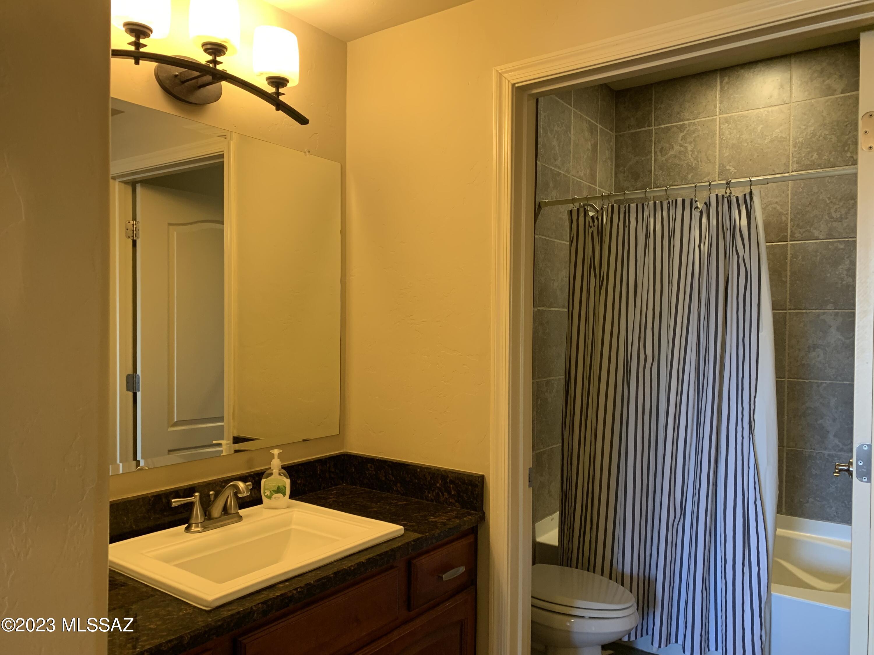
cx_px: 437
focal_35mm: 26
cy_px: 328
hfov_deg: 67.3
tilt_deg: -1.5
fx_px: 656
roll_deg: -1.0
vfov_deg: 53.1
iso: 125
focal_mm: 4.25
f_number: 1.8
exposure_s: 1/60
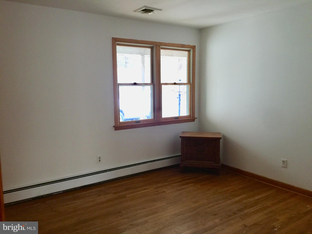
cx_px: 156
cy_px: 117
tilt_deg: -6.4
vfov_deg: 48.2
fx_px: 261
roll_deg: +0.9
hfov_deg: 61.7
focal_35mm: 29
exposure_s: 1/15
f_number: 2.2
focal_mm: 4.15
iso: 64
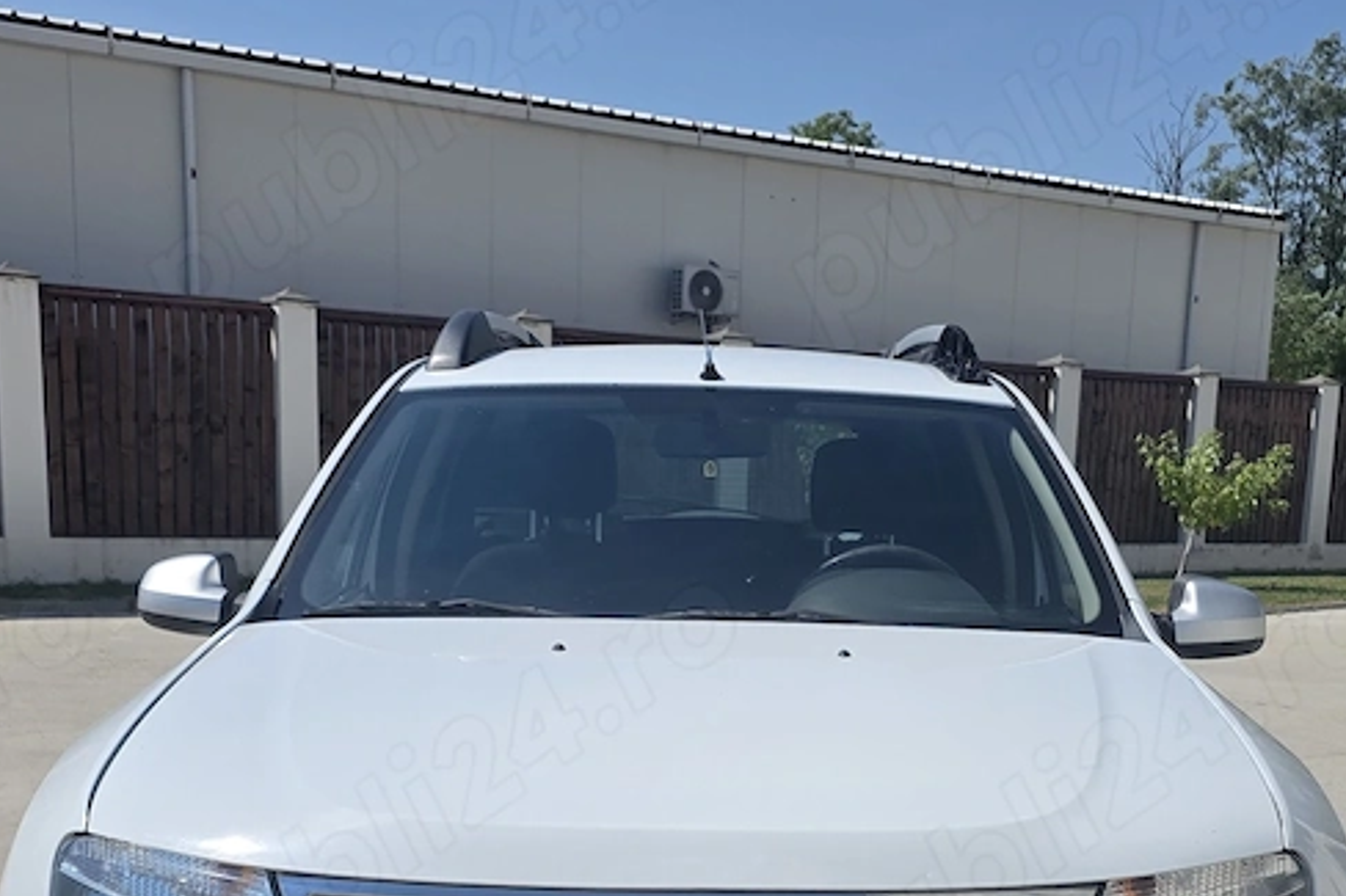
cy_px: 852
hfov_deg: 40.3
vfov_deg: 26.3
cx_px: 761
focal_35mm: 49
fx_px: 1831
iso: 64
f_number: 1.7
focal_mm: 6.3
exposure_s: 1/7944
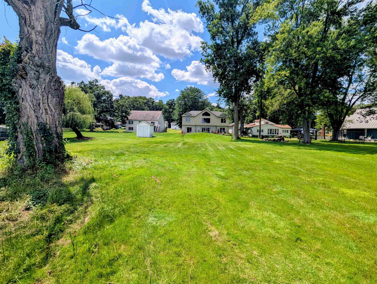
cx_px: 188
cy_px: 142
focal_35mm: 16
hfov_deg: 94.4
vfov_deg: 78.2
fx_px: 175
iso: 47
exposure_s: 1/3876
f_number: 2.2
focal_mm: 2.35
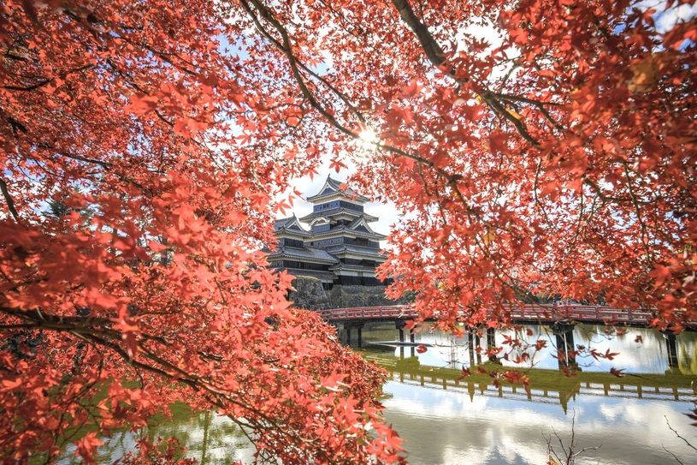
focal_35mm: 20
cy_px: 232
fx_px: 387
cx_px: 348
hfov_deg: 84.0
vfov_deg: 61.9
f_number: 8
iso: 64
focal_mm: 20
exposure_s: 1/80
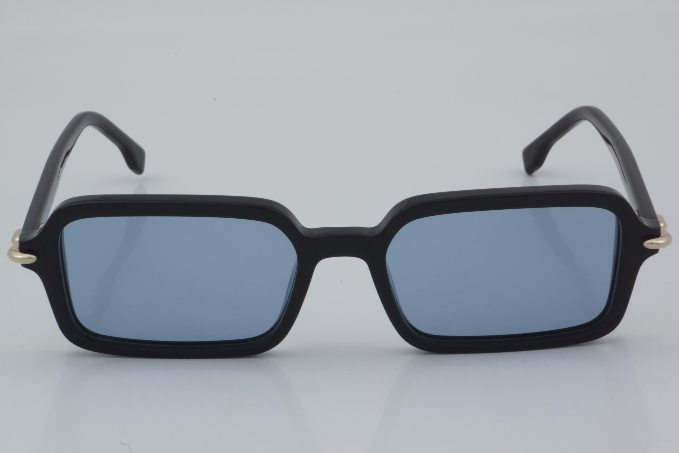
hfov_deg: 24.6
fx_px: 1556
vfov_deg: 16.6
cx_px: 340
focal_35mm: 82
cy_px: 226
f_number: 32
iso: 100
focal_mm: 55
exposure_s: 1/4
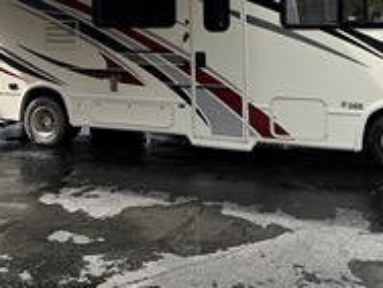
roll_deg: +1.2
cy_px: 12
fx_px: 564
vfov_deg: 27.2
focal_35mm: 51
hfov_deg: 37.4
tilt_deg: +0.5
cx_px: 157
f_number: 1.78
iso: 100
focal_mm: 6.76
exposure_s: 1/3953
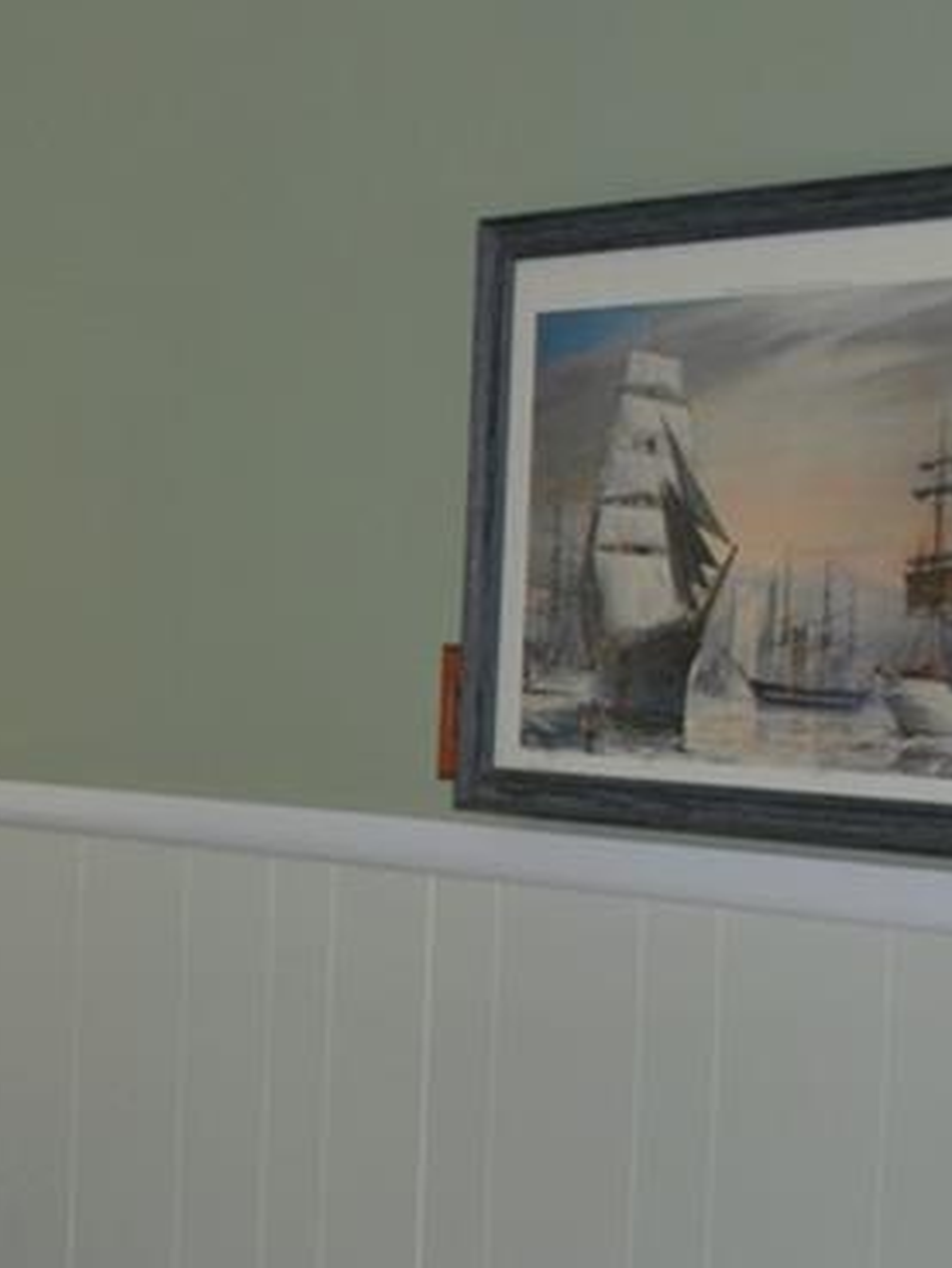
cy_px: 883
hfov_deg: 13.8
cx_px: -742
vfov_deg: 20.3
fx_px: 3518
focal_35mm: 96
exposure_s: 1/60
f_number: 4.2
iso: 200
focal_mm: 24
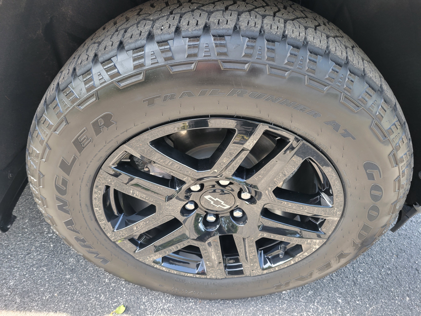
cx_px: 210
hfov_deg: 67.3
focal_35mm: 26
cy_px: 158
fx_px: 316
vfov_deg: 53.1
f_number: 1.8
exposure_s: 1/100
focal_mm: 5.4
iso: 100
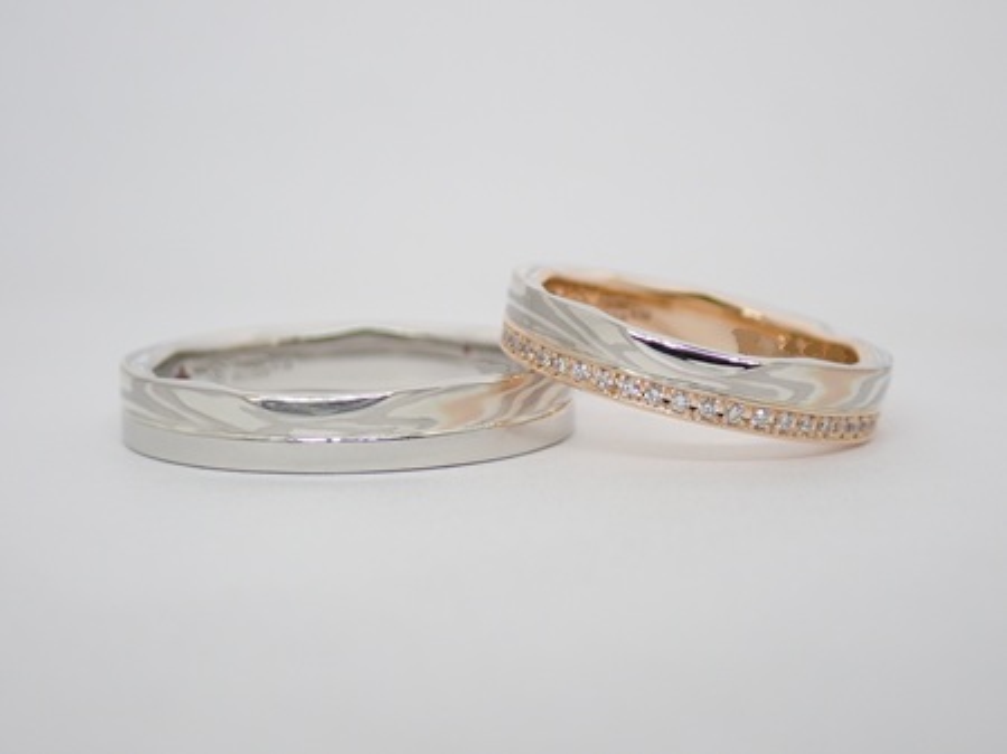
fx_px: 2239
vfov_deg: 19.1
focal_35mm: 77
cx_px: 504
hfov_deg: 25.3
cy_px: 377
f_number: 4.1
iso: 200
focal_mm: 13.65
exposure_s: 1/100
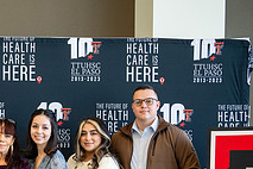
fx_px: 696
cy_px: 197
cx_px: 4
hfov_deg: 20.0
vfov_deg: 13.5
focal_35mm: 99
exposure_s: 1/125
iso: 400
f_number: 2.8
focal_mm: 32
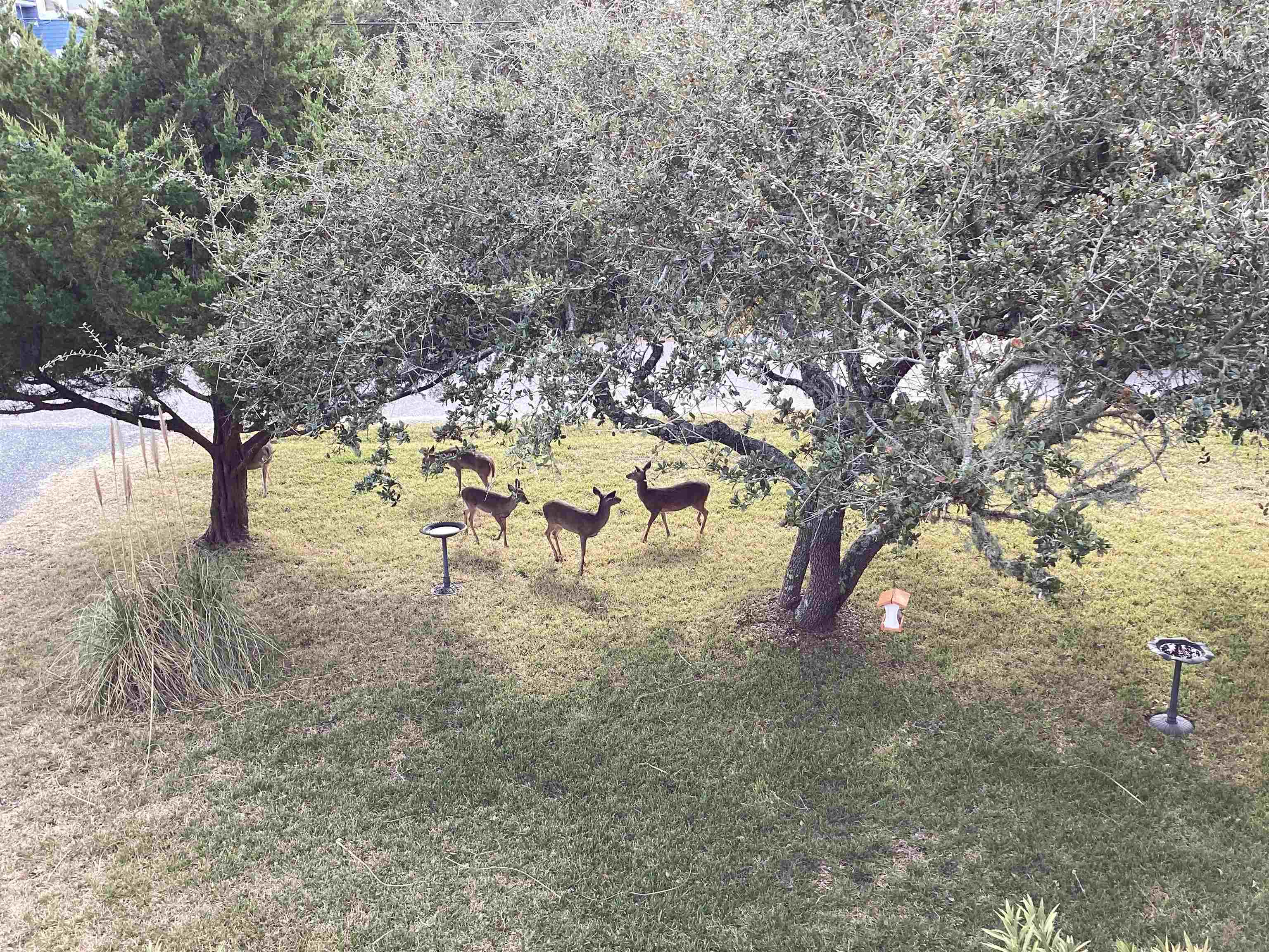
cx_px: 634
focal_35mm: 31
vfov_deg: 45.4
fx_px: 1136
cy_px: 476
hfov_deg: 58.4
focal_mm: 3.3
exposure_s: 1/133
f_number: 2.4
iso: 25
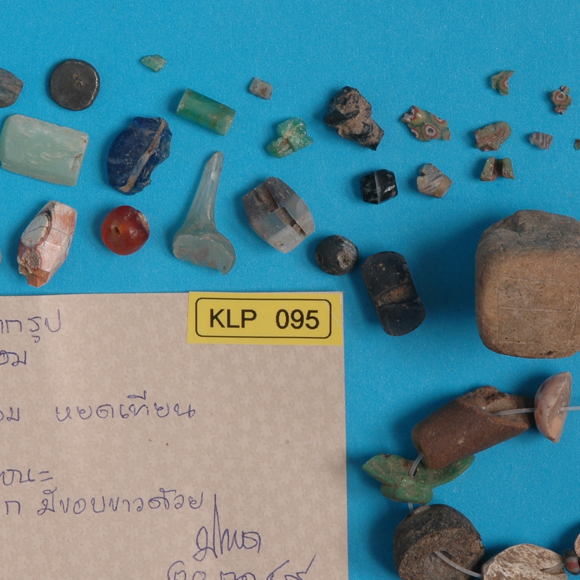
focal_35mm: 172
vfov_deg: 10.2
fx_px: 3261
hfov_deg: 10.2
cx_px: 341
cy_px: 309
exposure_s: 1/6
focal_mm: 70
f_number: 25
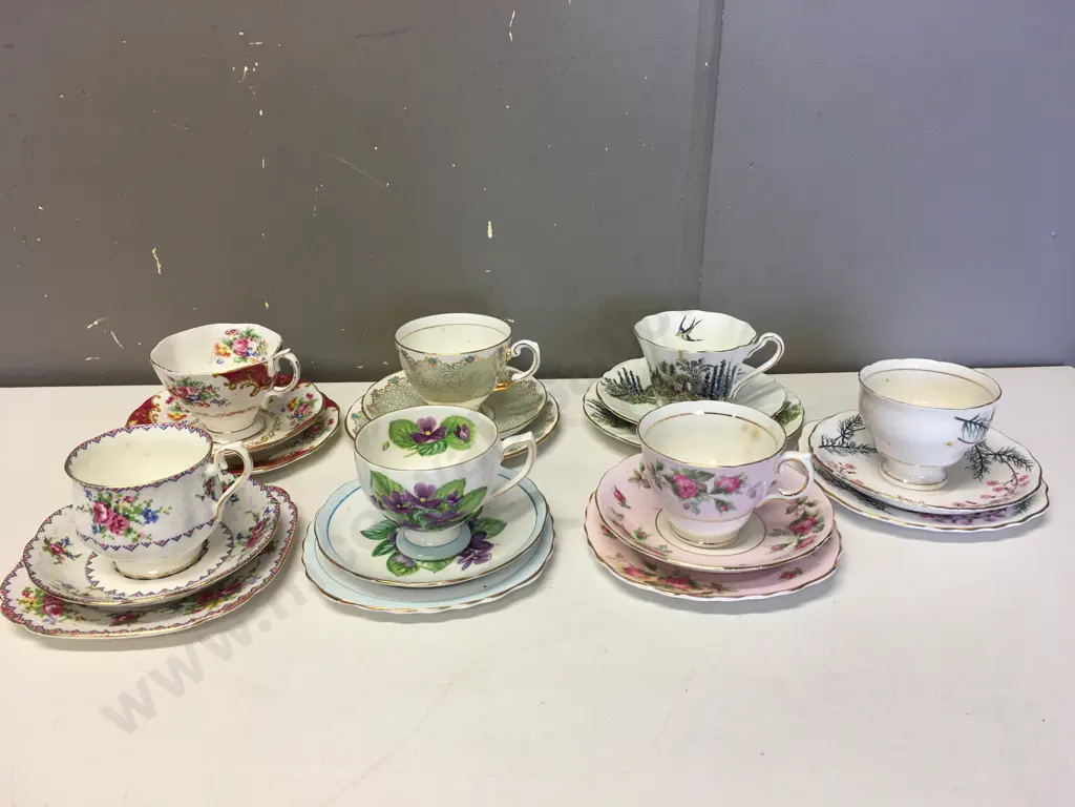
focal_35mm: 29
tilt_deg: -22.3
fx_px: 901
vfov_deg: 48.2
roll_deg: -0.1
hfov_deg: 61.7
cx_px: 538
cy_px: 404
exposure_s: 1/33
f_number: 2.2
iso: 32
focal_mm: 4.15
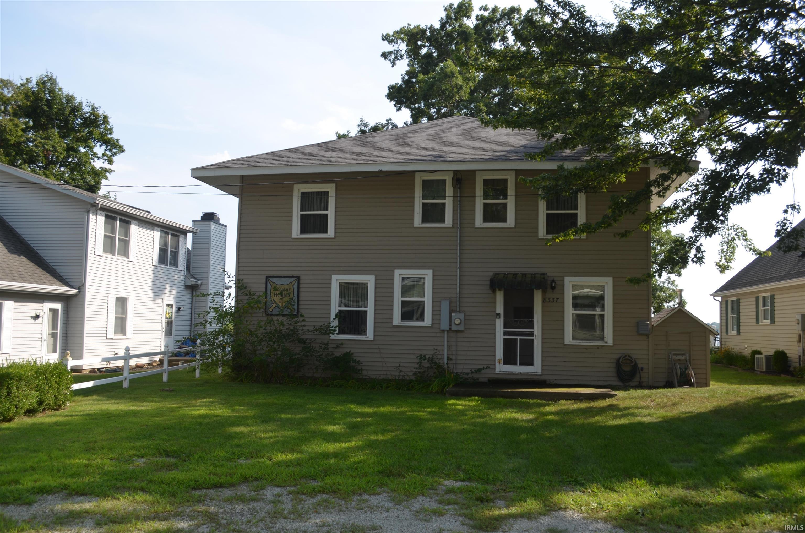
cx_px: 402
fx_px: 669
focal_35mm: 30
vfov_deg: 43.4
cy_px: 266
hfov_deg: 62.0
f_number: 6.3
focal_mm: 20
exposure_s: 1/200
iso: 100
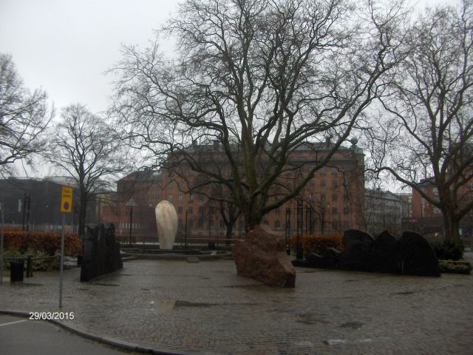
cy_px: 178
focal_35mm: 35
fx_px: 478
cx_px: 236
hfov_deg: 52.6
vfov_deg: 40.7
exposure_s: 1/386
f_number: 2.6
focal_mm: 5.8
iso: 100
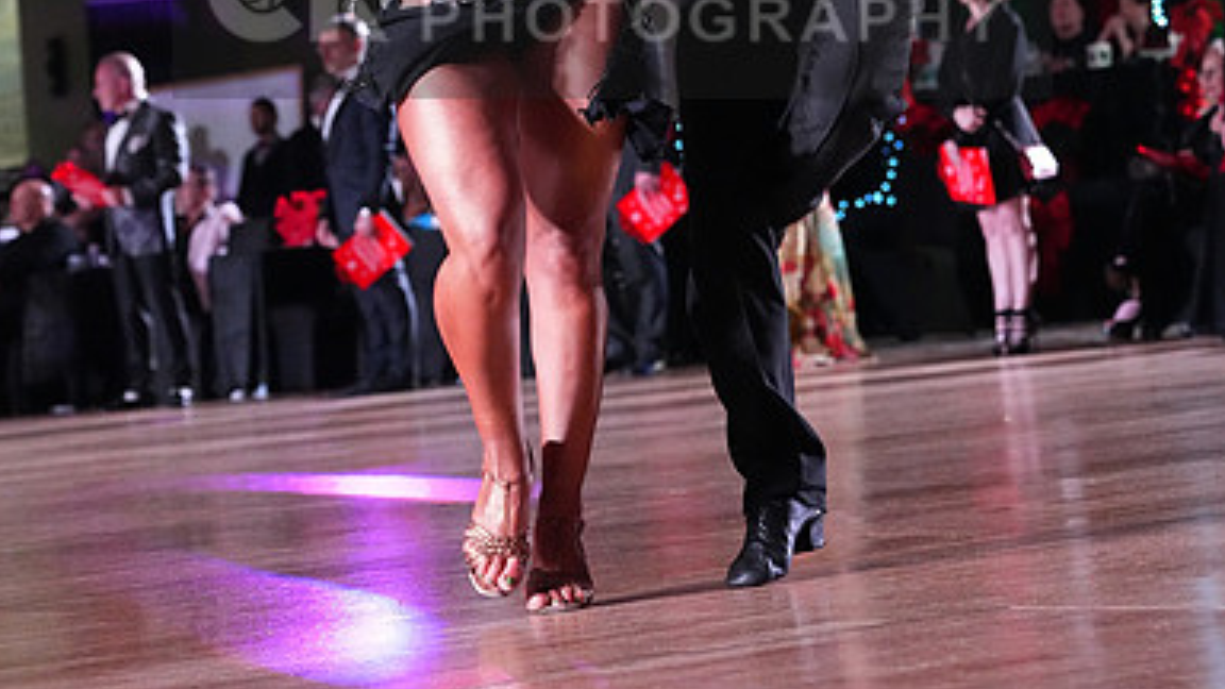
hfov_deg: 14.6
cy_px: -6
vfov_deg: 8.2
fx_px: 4775
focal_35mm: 147
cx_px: 614
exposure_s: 1/400
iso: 10000
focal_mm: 93
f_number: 5
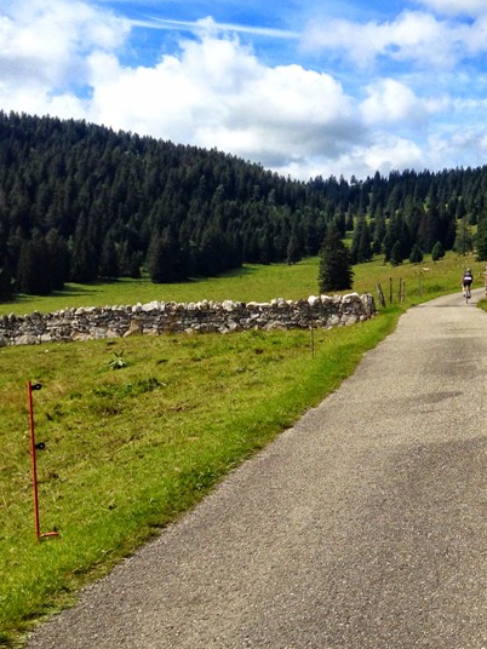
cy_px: 297
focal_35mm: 63
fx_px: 1182
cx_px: 538
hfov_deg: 22.0
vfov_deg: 30.7
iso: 50
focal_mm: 4.12
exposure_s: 1/1748
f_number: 2.4
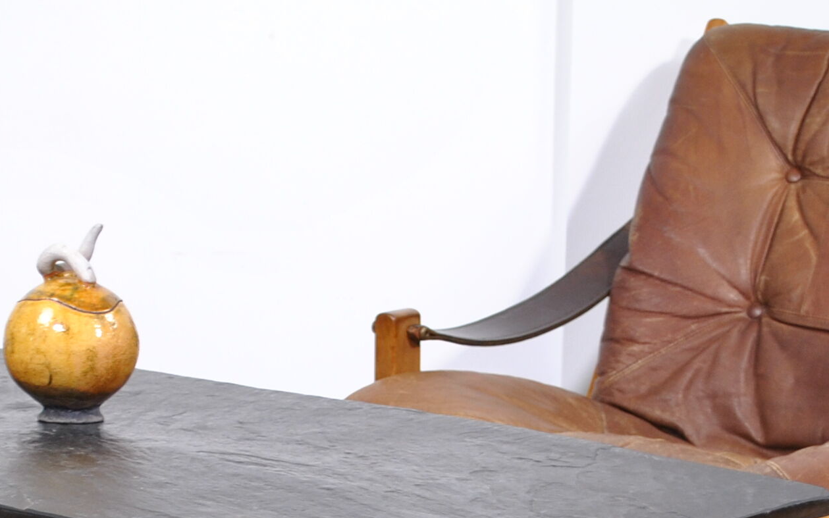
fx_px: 2553
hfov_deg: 18.4
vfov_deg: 11.4
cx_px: 354
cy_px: 573
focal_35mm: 113
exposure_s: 1/20
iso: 200
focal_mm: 24
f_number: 4.5
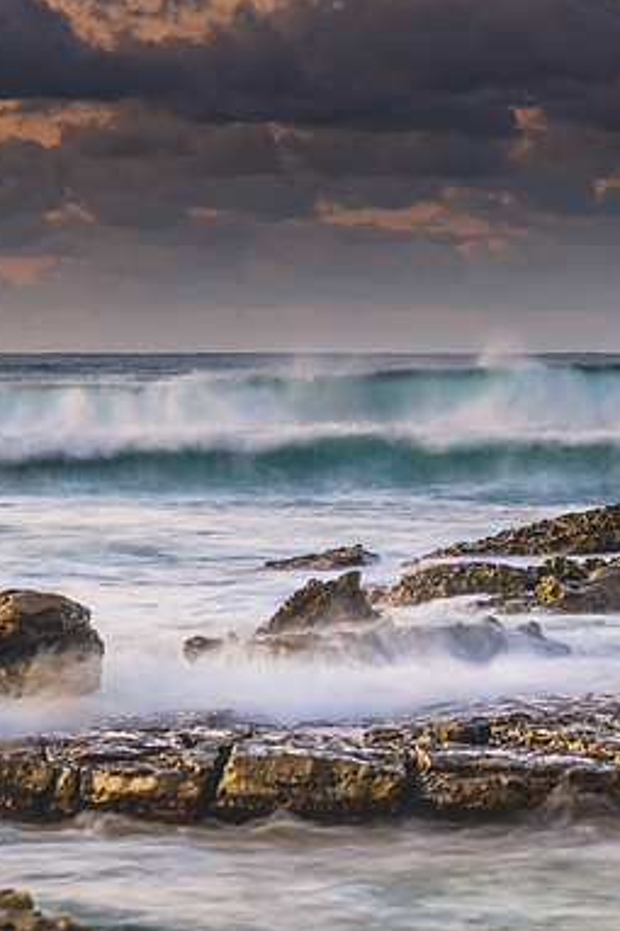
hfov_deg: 8.1
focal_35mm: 170
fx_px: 4395
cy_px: 463
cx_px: 455
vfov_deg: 12.1
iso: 160
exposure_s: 1
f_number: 7.1
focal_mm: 112
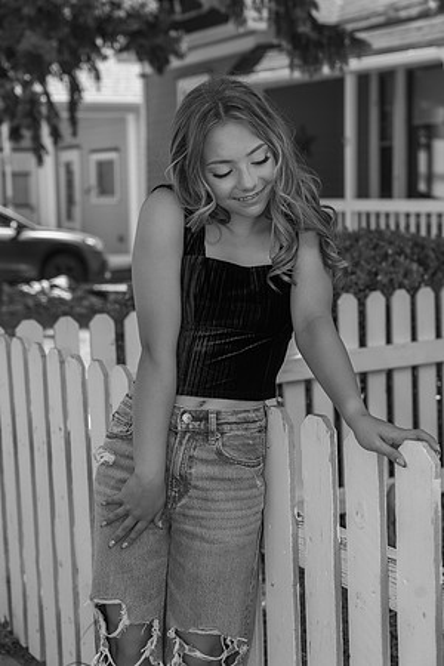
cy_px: 333
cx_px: 222
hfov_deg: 23.0
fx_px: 1091
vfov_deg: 33.9
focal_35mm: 59
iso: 100
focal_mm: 59
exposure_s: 1/400
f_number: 4.5
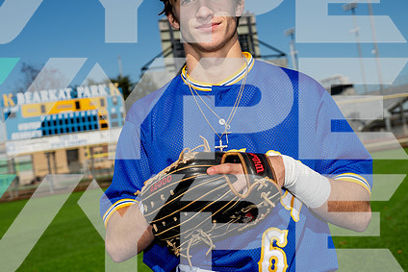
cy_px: 109
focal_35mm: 67
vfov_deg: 20.3
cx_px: 165
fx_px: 760
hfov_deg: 30.0
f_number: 5.6
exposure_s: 1/2000
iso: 100
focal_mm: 49
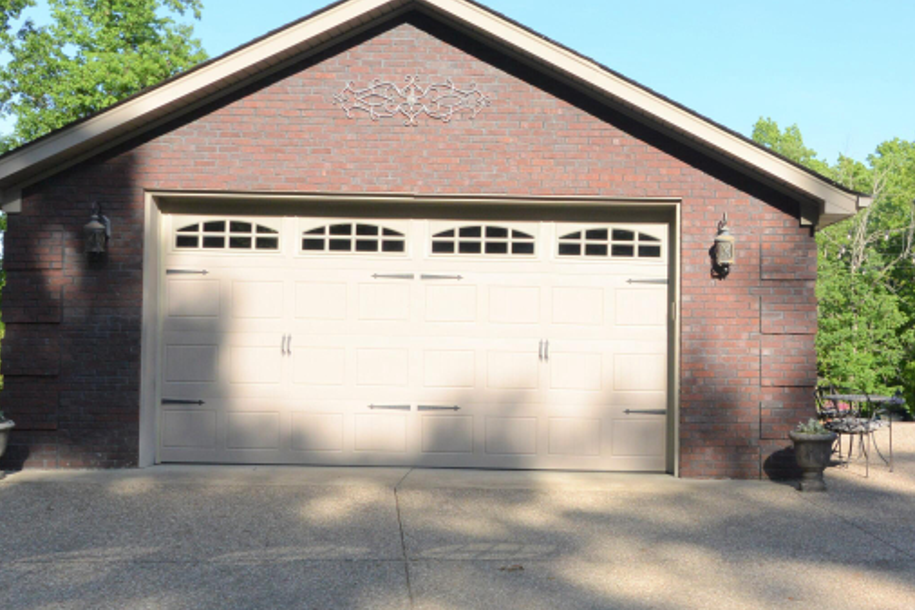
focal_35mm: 43
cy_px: 275
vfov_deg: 31.1
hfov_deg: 44.6
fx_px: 1092
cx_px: 626
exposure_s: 1/500
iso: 160
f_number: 5.6
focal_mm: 11
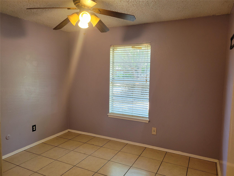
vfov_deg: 53.1
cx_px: 117
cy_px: 88
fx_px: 176
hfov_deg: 67.3
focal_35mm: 26
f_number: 1.8
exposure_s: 1/120
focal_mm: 5.4
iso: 200
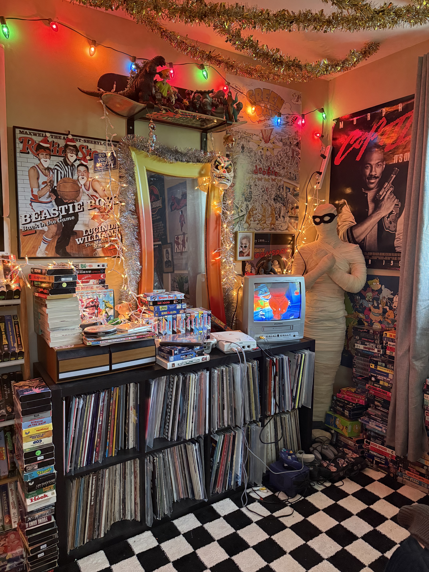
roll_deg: -0.4
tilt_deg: -5.7
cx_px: 214
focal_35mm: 24
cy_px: 286
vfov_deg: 71.6
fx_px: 397
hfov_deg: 56.8
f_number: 1.78
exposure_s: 1/60
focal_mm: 6.76
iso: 640
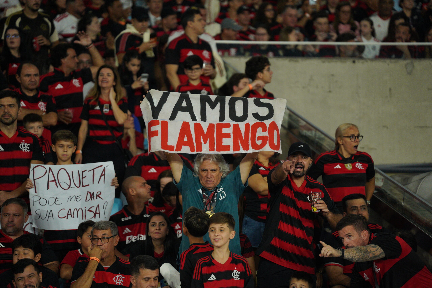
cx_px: 216
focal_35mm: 180
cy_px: 144
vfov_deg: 7.6
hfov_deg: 11.4
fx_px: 2160
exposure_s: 1/2000
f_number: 2.8
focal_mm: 180
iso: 2500
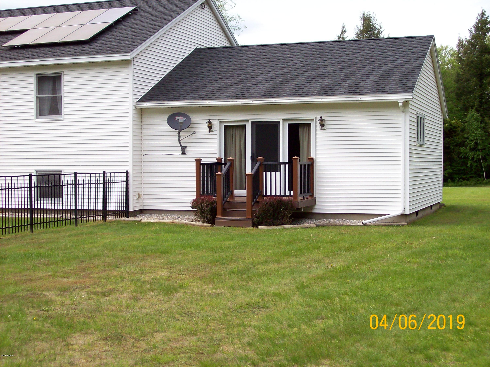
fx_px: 792
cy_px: 184
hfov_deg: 34.4
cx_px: 245
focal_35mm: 56
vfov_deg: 26.1
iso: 80
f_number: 3.4
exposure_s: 1/495
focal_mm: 9.4
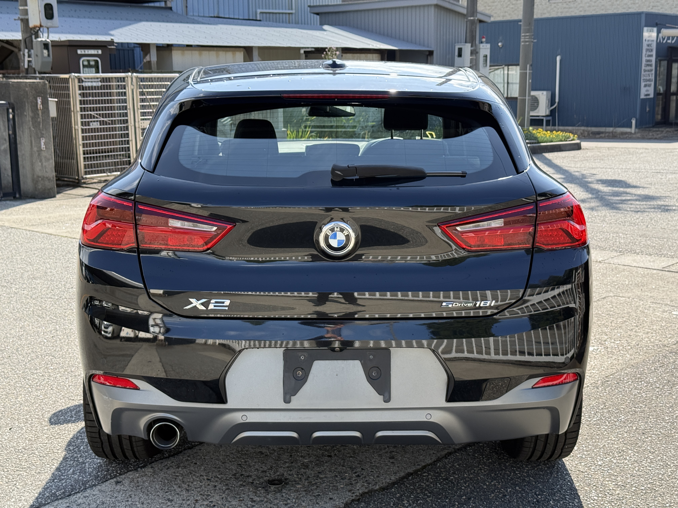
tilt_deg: -10.2
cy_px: 254
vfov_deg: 30.3
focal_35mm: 48
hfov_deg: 39.7
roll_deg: +1.1
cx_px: 339
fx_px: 940
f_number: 1.78
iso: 80
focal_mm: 6.76
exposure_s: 1/1330
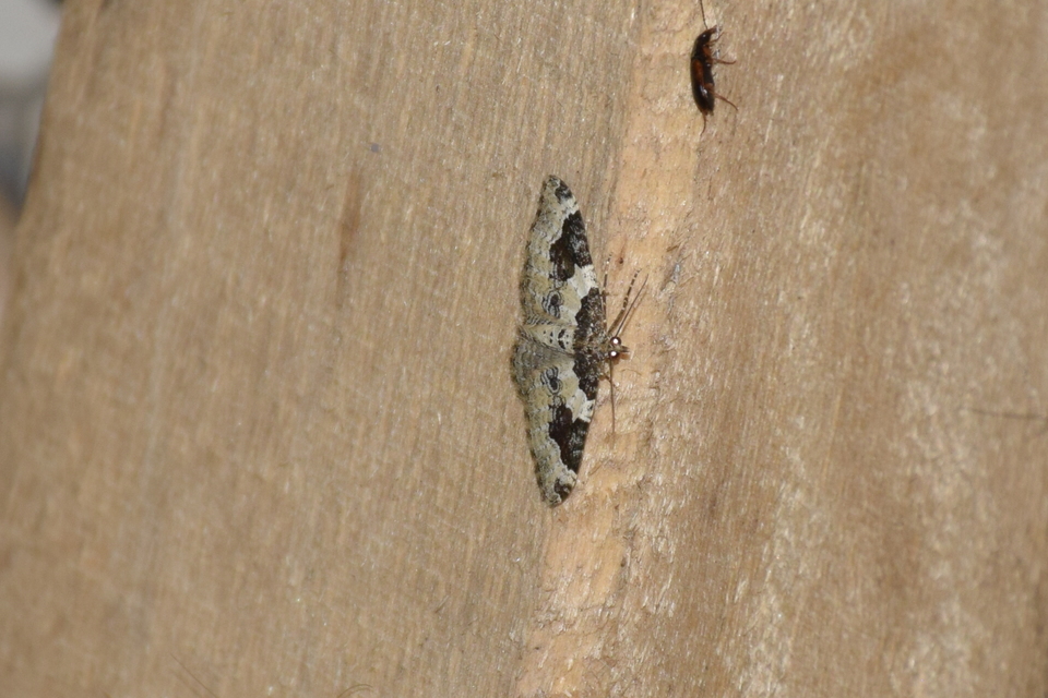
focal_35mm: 210
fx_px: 6113
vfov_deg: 6.5
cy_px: 349
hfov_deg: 9.8
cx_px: 524
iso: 320
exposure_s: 1/60
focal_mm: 140
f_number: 7.1
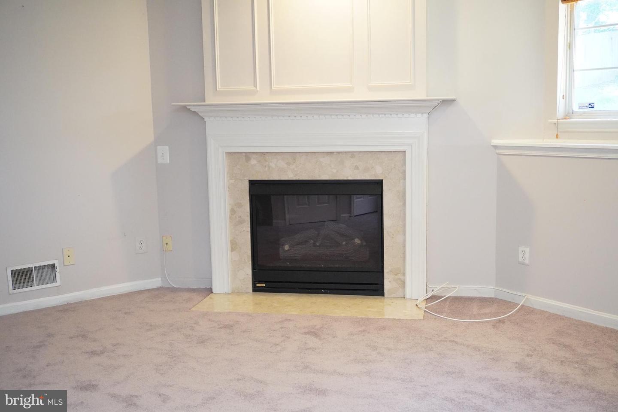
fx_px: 695
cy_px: 206
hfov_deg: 47.9
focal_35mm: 40
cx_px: 309
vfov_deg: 33.0
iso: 4000
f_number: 4.5
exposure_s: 1/160
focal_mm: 27
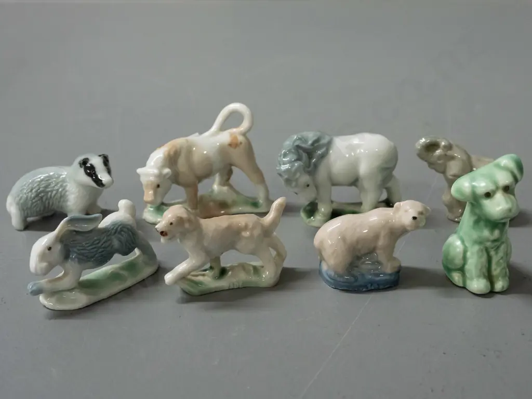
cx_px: 266
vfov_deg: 36.0
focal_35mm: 40
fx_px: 615
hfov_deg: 46.8
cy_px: 200
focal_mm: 20
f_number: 5.6
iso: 3200
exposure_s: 1/125
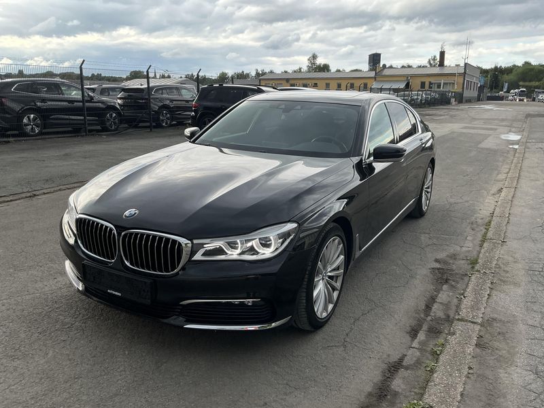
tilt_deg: -13.9
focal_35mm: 28
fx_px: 440
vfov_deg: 49.7
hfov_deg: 63.4
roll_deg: -0.7
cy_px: 204
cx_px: 272
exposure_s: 1/367
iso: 25
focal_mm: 3
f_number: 1.8
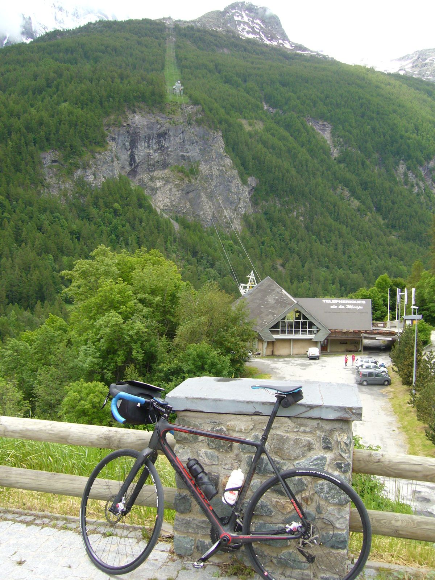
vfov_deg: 52.6
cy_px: 290
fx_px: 586
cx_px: 218
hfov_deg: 40.7
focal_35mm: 35
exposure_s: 1/160
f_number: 5.6
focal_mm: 5.8
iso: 100
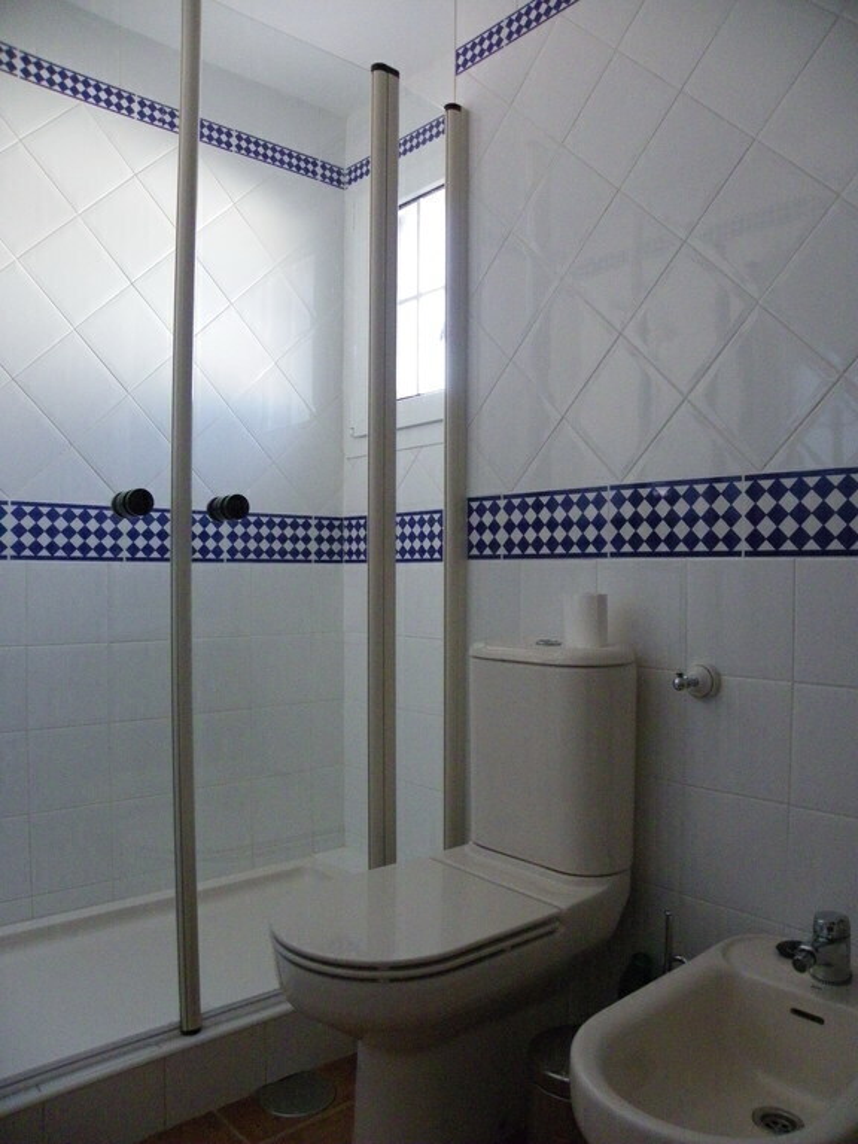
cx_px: 429
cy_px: 572
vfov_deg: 67.3
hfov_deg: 53.1
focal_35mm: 26
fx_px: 859
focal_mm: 4.6
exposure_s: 1/60
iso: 500
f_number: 2.8
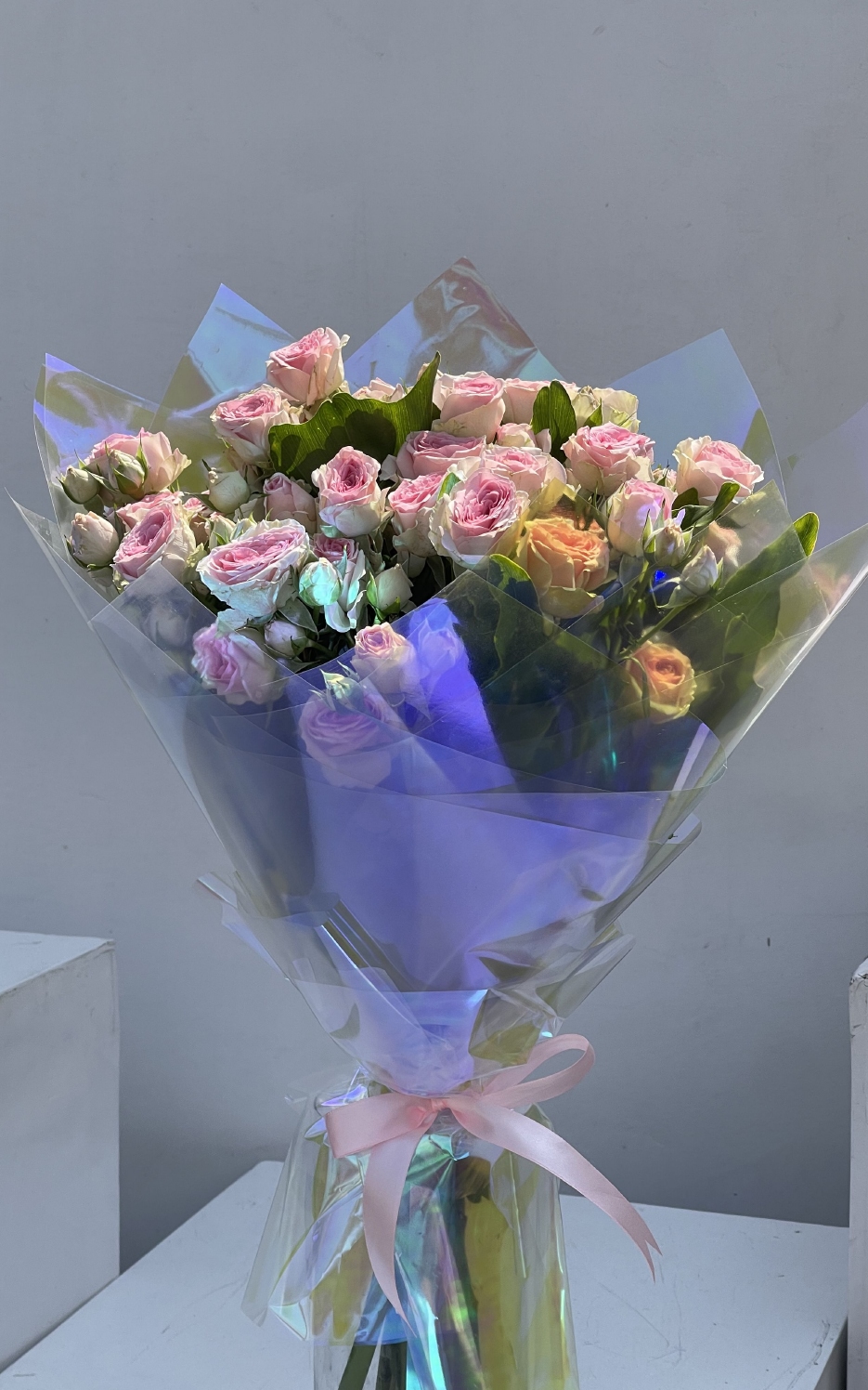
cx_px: 448
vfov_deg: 30.2
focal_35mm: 68
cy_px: 695
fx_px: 2574
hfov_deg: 19.1
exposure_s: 1/935
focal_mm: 7.5
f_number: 2.2
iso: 20
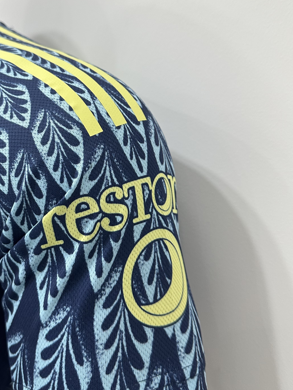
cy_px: 168
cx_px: 100
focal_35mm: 35
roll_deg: +0.9
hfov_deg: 40.3
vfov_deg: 52.4
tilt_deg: -4.2
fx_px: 395
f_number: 1.78
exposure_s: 1/100
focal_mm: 6.86
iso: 200
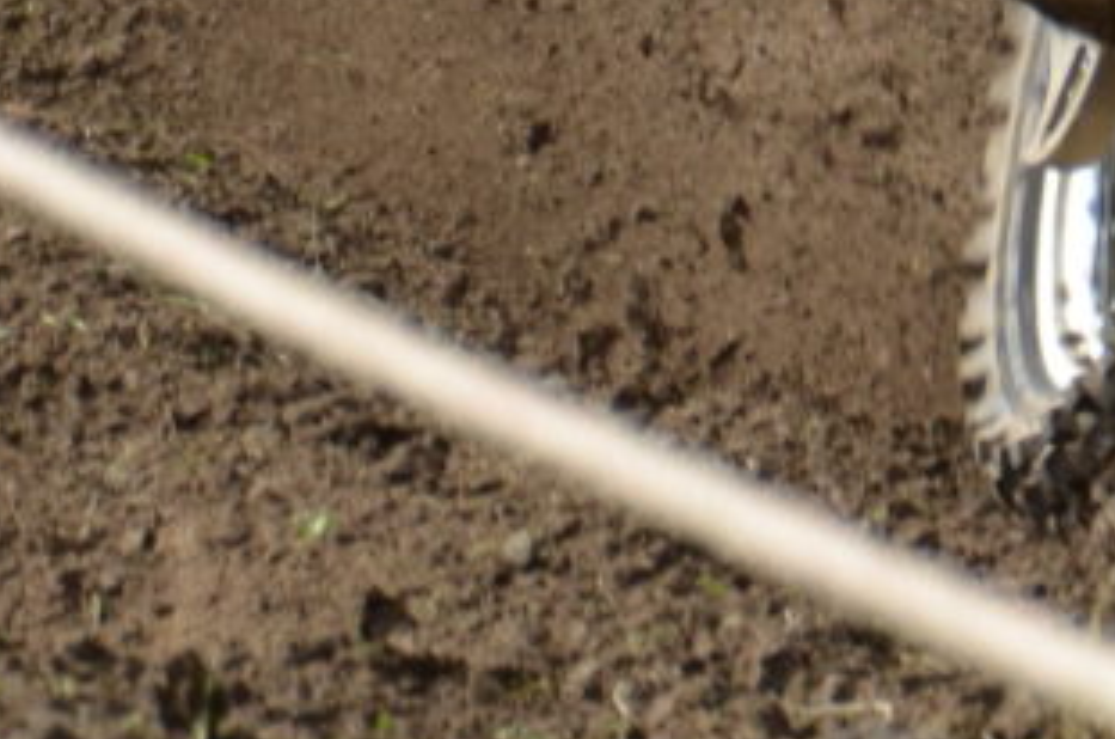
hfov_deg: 3.5
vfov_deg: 2.4
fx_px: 17742
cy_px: -868
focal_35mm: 574
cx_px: 2886
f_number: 5.3
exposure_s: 1/1250
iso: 400
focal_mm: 70
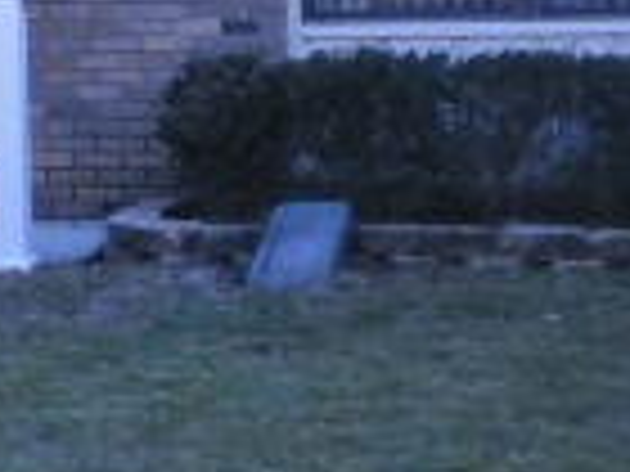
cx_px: 0
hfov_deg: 11.9
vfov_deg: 8.6
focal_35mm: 164
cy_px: -441
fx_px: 2985
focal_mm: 6.3
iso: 100
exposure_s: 1/125
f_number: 3.1
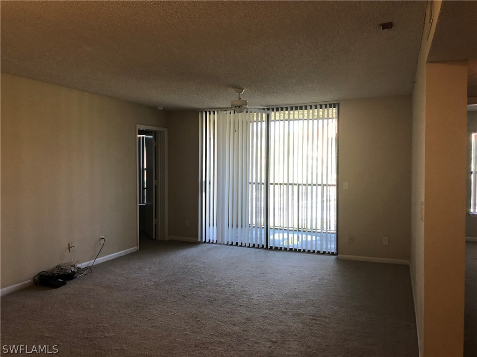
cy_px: 178
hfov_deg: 63.4
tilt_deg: -0.2
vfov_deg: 49.7
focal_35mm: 28
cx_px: 238
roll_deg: -0.8
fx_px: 386
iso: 32
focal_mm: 3.99
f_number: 1.8
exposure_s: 1/30
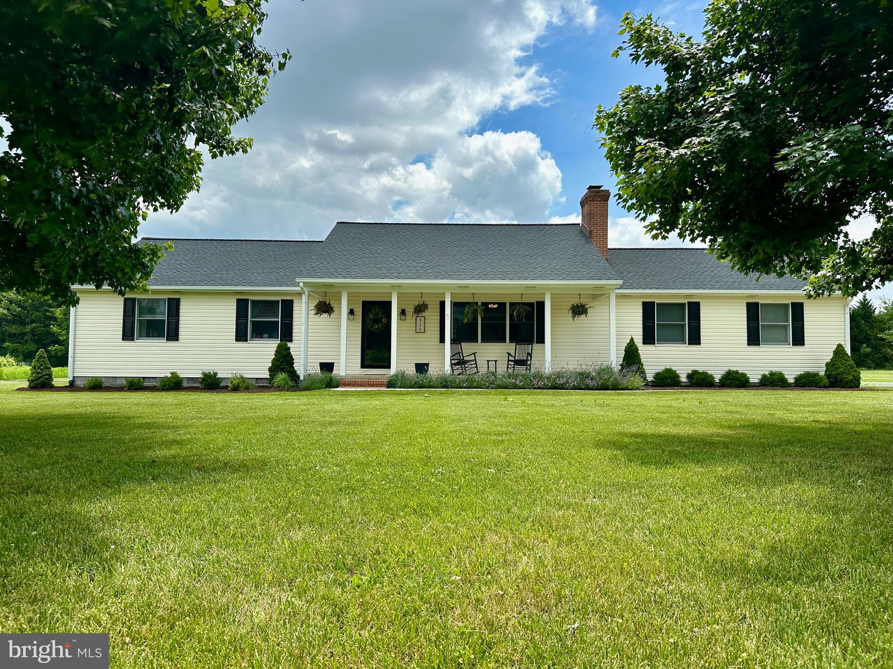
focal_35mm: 24
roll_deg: -0.8
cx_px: 446
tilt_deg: +3.0
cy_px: 334
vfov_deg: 56.8
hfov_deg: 71.6
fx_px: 619
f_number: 1.78
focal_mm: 6.86
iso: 80
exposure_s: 1/4016
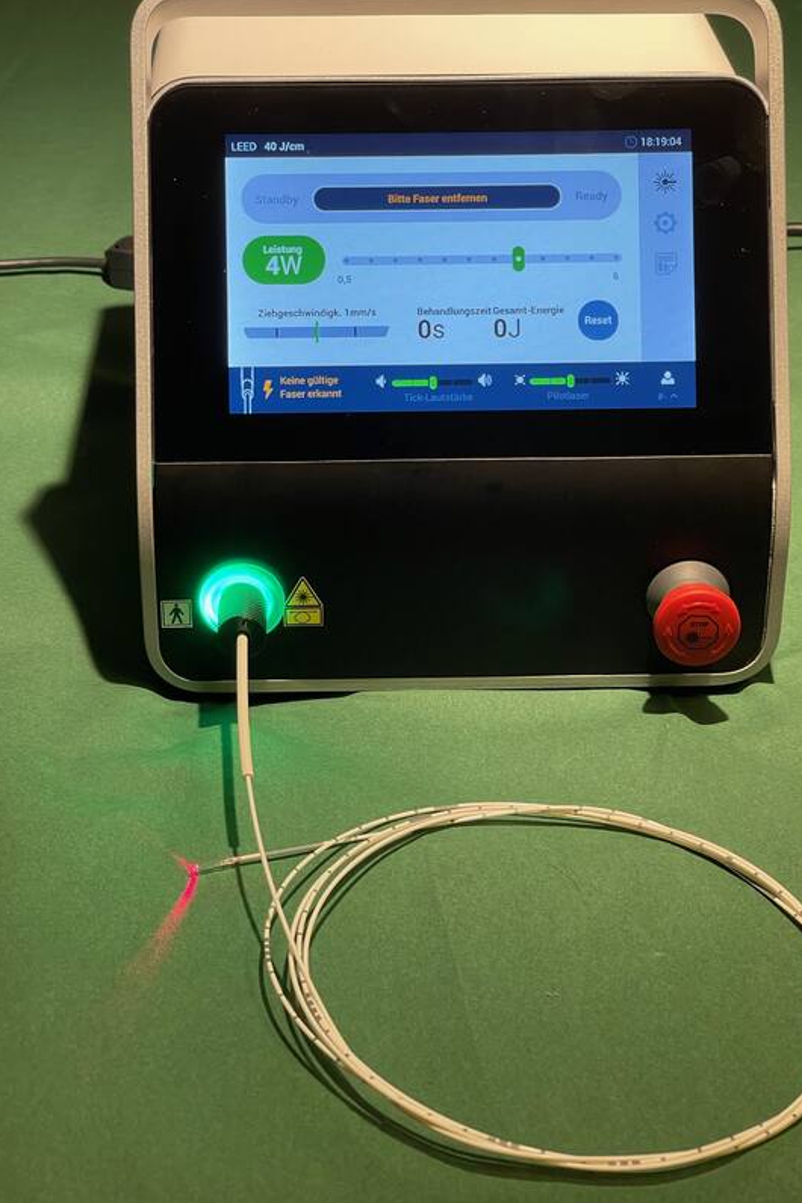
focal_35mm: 67
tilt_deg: -29.1
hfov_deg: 20.3
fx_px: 2239
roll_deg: +1.4
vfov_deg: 30.1
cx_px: 398
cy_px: 599
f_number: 2.2
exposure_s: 1/50
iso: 100
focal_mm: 7.5
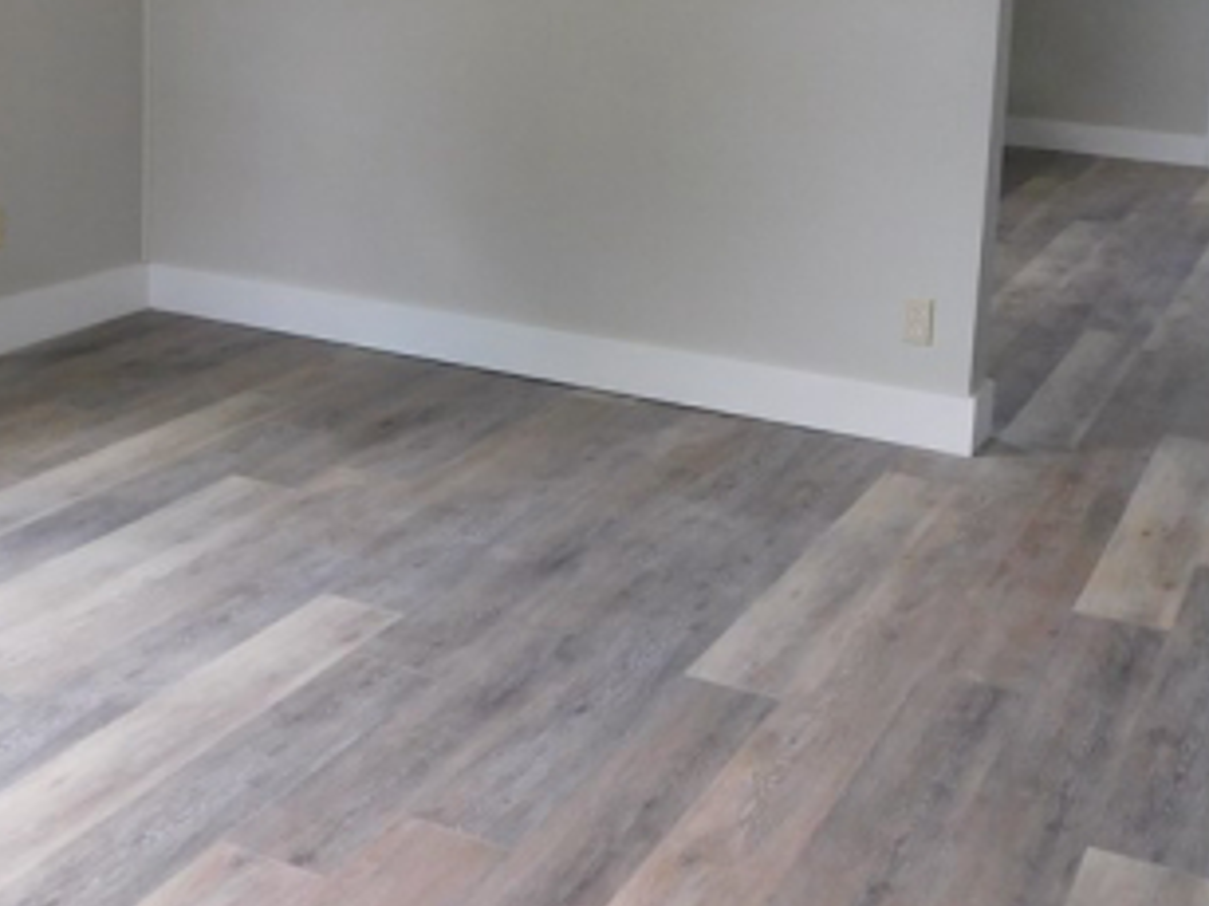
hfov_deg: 38.1
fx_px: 1746
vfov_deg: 28.2
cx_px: 506
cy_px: 134
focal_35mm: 50
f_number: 3
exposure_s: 1/30
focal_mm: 4
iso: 220
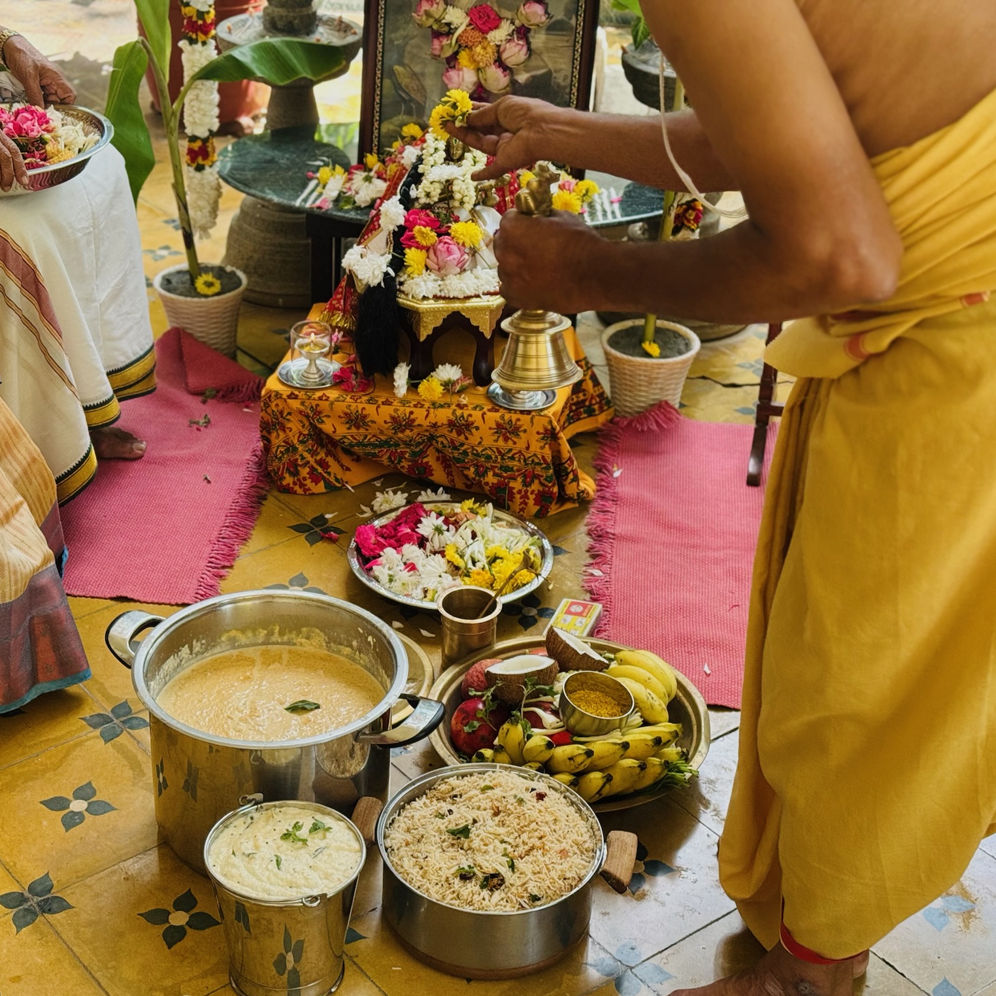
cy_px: 501
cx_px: 412
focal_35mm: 57
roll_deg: -1.6
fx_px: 1856
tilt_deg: -29.4
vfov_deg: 30.0
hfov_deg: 30.0
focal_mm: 6.76
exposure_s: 1/133
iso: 64
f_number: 1.78
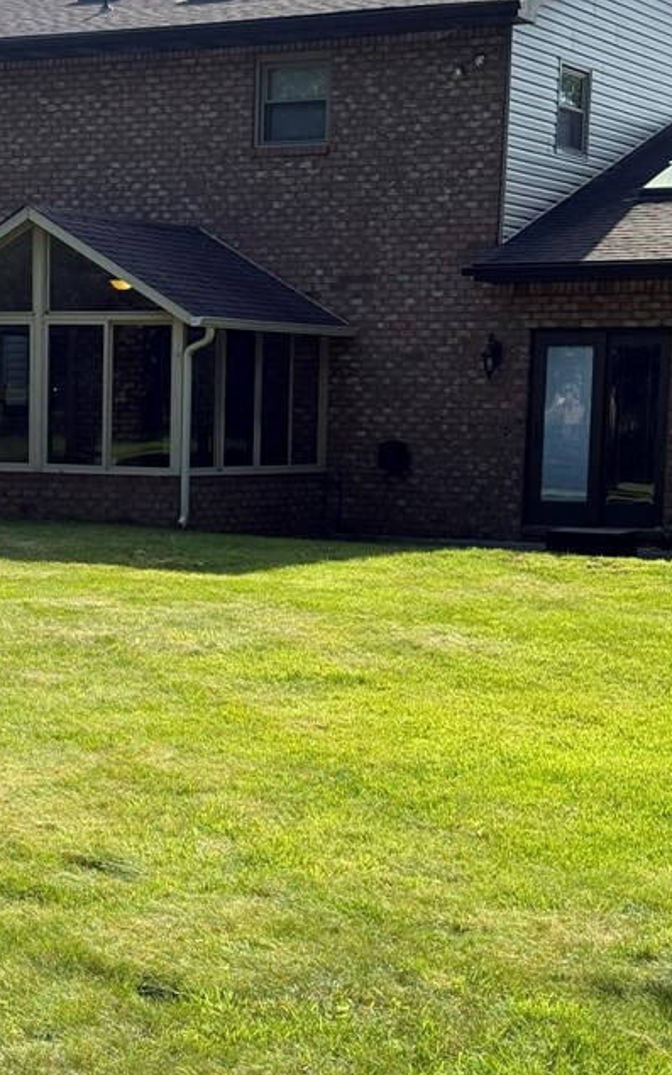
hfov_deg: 15.8
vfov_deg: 25.1
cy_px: 682
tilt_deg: -5.5
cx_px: 146
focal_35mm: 82
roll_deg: -1.8
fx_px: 2402
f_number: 1.78
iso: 64
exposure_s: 1/2088
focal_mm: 6.76
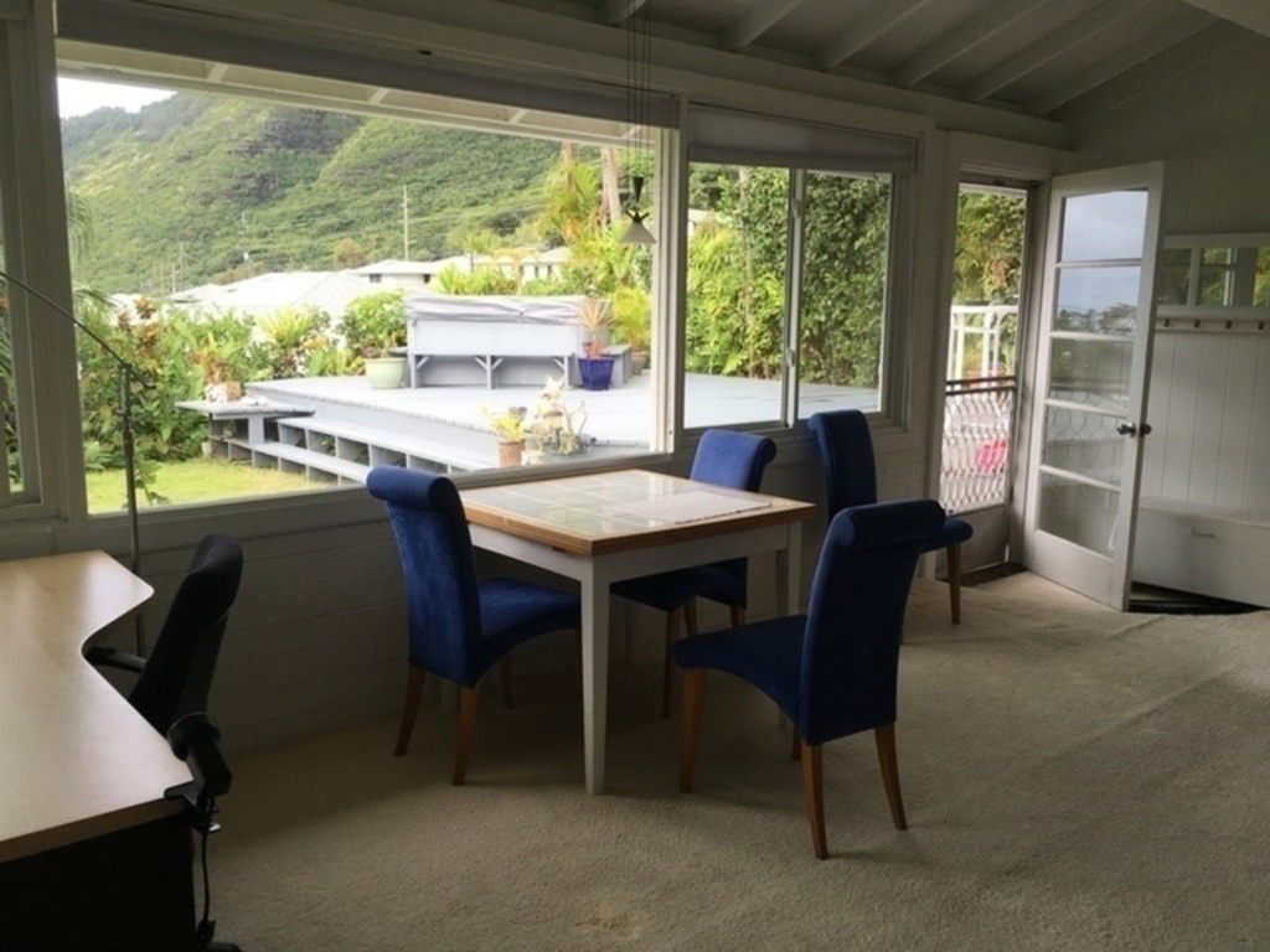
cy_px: 476
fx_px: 1064
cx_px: 635
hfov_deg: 61.7
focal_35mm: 29
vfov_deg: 48.2
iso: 25
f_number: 2.2
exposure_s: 1/154
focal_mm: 4.15
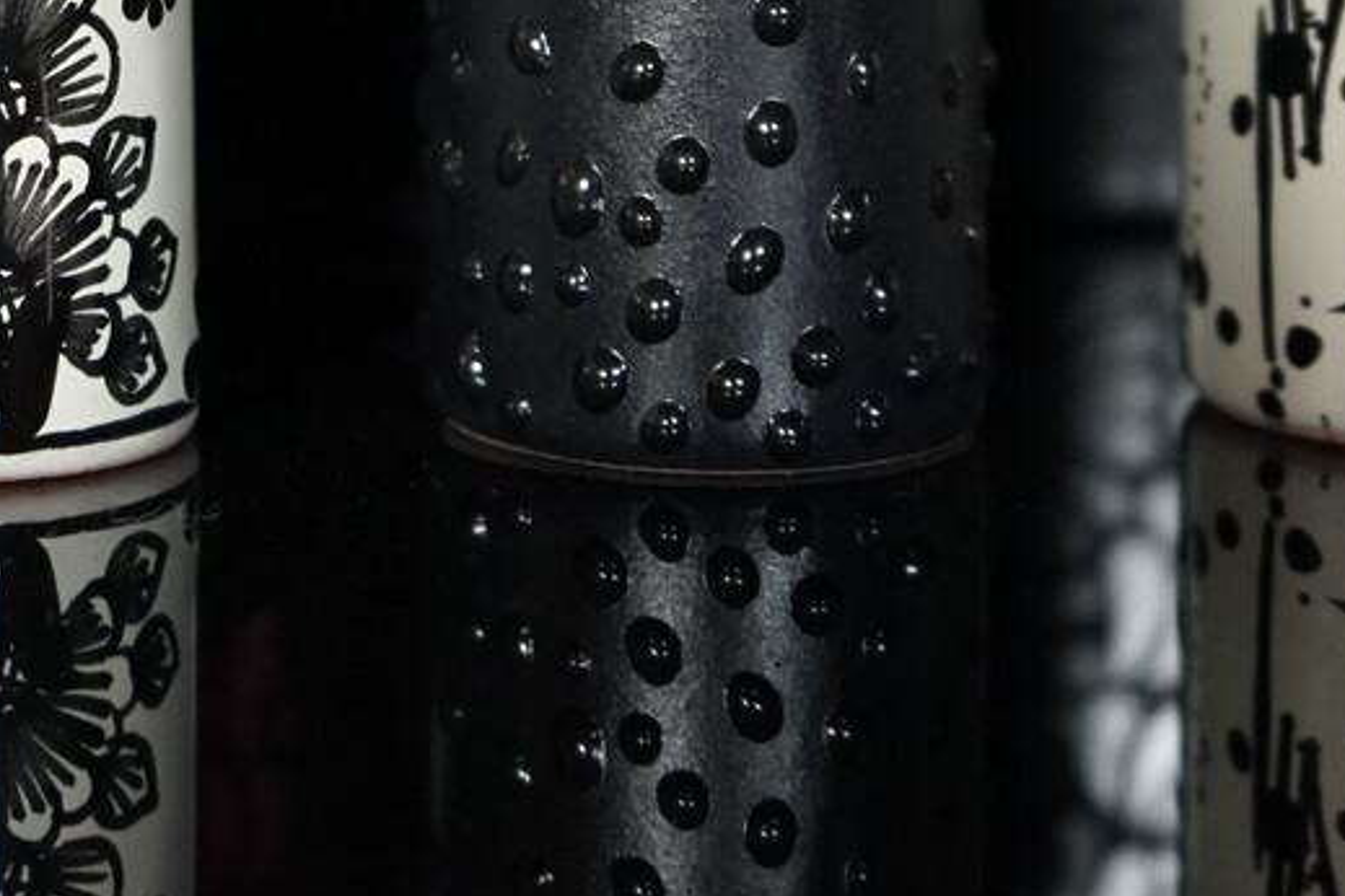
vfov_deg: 12.7
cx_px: 218
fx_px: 3885
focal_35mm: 104
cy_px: -326
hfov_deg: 19.4
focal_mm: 36
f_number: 4
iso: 1600
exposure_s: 1/60
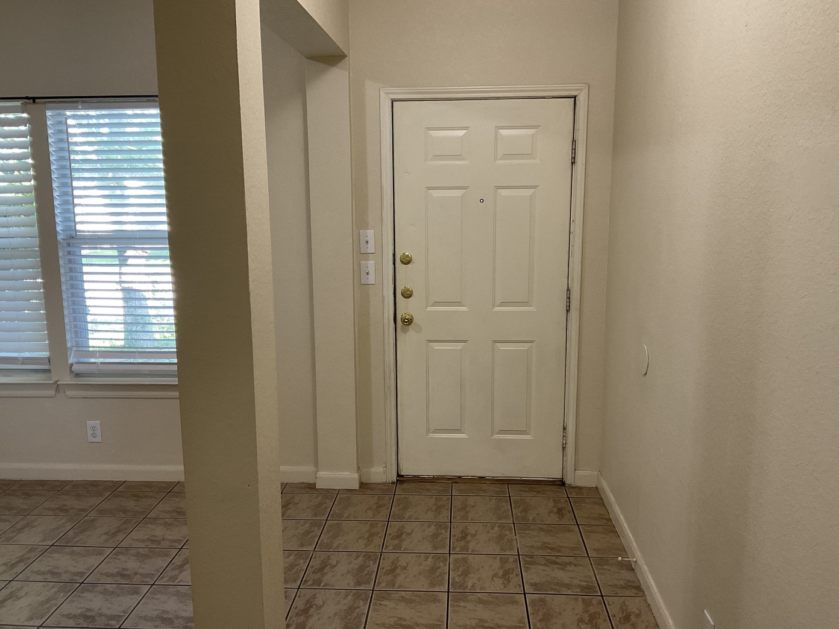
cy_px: 321
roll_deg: -0.5
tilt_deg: -10.1
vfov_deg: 46.8
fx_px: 727
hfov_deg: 60.0
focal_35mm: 30
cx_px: 423
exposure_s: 1/60
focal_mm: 3
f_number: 1.8
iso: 100
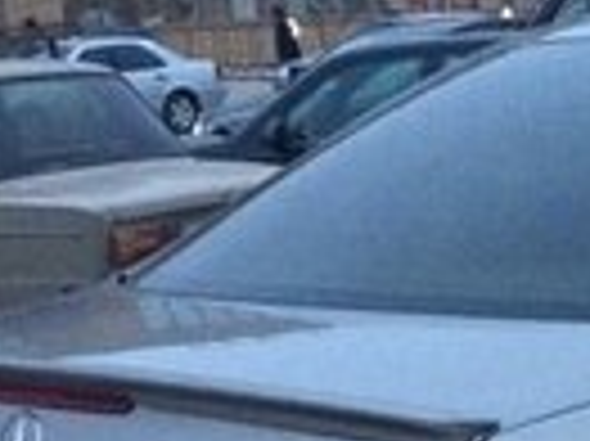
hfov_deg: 12.9
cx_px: 833
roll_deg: +2.2
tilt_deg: -17.1
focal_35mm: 146
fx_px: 2486
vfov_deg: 9.8
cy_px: 709
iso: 250
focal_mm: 4.15
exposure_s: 1/33
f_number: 2.2
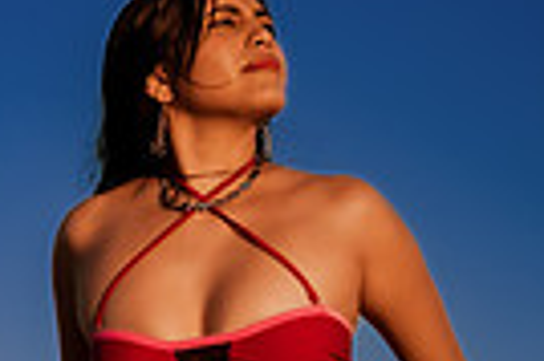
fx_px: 2294
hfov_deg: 13.2
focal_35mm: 152
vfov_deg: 8.7
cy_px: 631
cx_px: -118
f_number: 1.8
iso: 100
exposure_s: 1/5000
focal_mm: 35
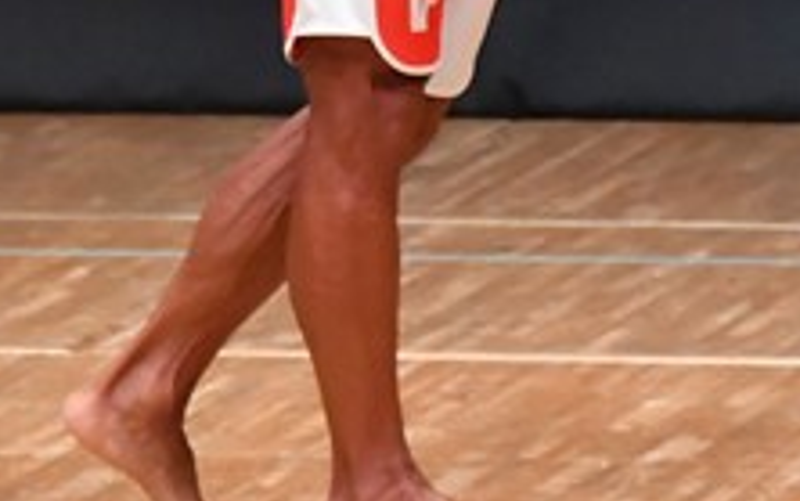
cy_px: -350
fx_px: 23232
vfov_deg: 1.2
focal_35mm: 1065
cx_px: 672
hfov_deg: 2.0
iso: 8000
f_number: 5.6
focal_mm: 200
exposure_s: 1/400
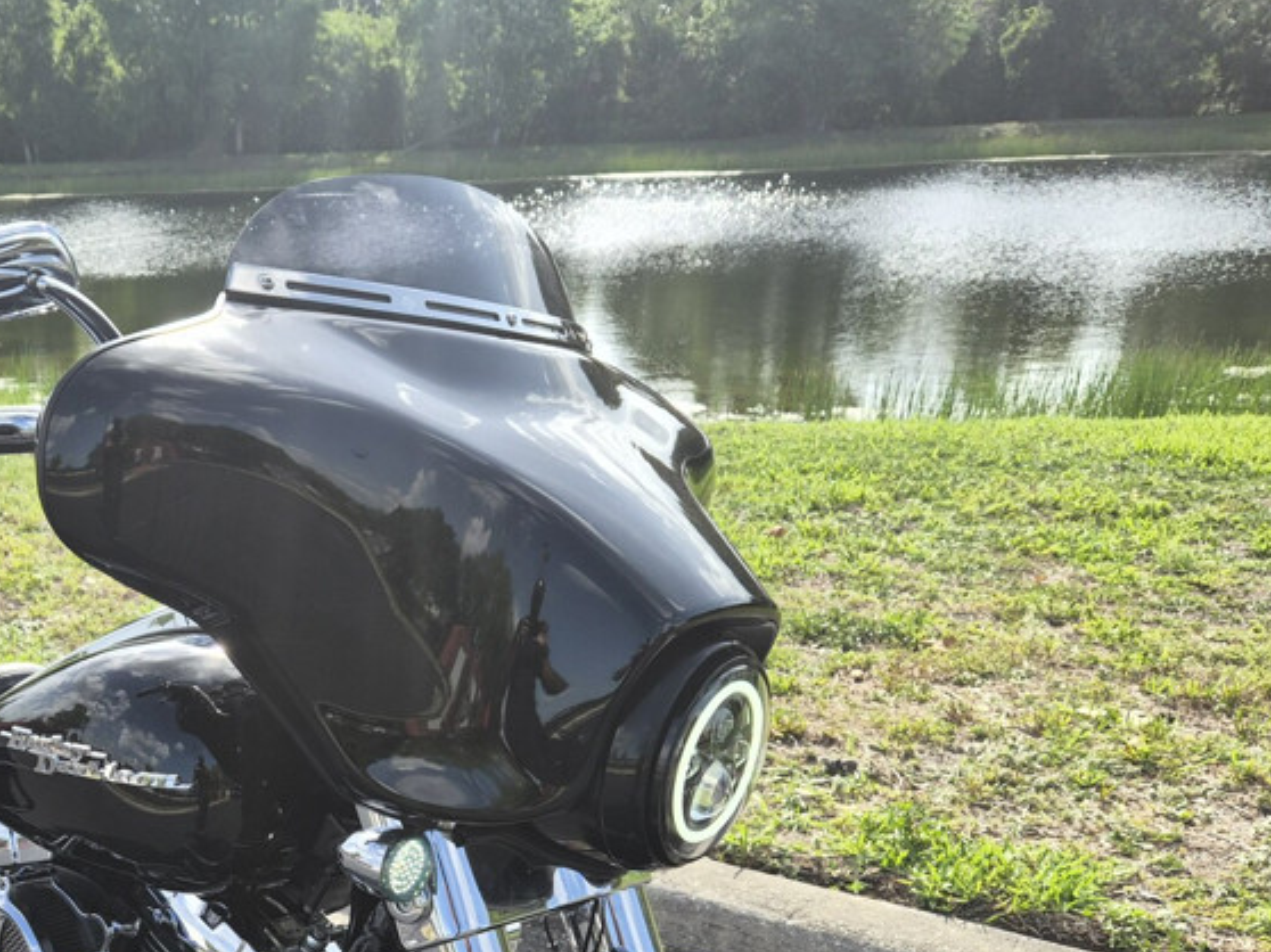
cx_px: 272
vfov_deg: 30.9
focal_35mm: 44
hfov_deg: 41.3
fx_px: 1615
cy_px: 904
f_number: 1.8
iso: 80
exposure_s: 1/2176
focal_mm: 5.4
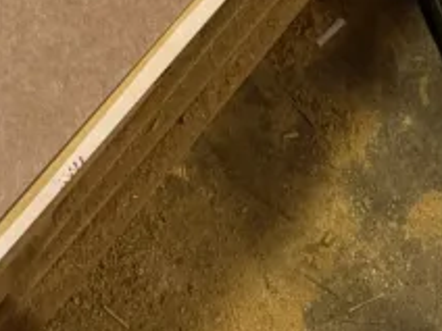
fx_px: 1481
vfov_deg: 11.1
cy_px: -414
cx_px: -227
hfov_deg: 15.6
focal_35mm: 116
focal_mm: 6.76
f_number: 1.78
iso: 200
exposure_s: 1/50
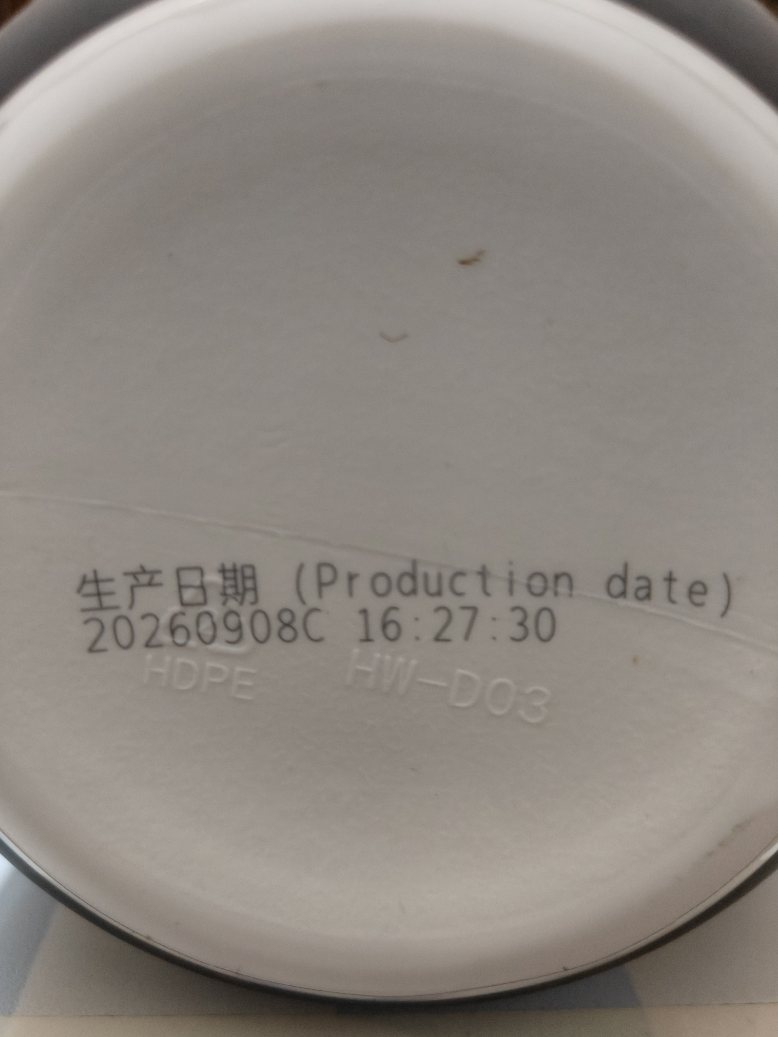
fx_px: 719
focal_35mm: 24
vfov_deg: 71.6
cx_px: 389
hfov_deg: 56.8
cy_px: 518
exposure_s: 1/33
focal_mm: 5.59
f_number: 1.8
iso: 640
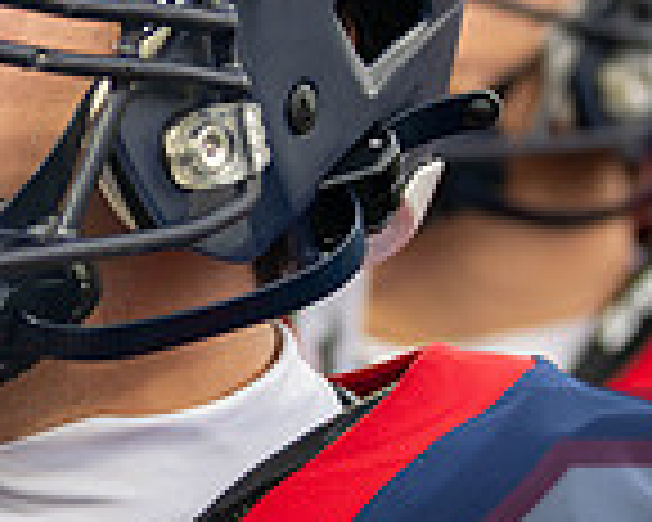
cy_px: 290
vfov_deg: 4.2
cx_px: 14
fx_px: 7063
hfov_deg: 5.3
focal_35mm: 366
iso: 1600
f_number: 2.8
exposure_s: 1/1000
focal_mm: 70
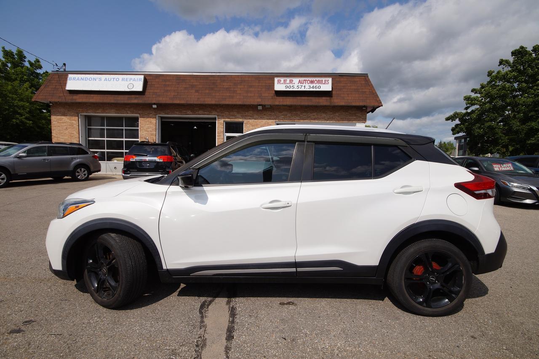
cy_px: 180
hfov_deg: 90.0
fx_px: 269
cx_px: 270
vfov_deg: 67.3
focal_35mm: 18
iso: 100
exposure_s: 1/250
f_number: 11
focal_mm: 12
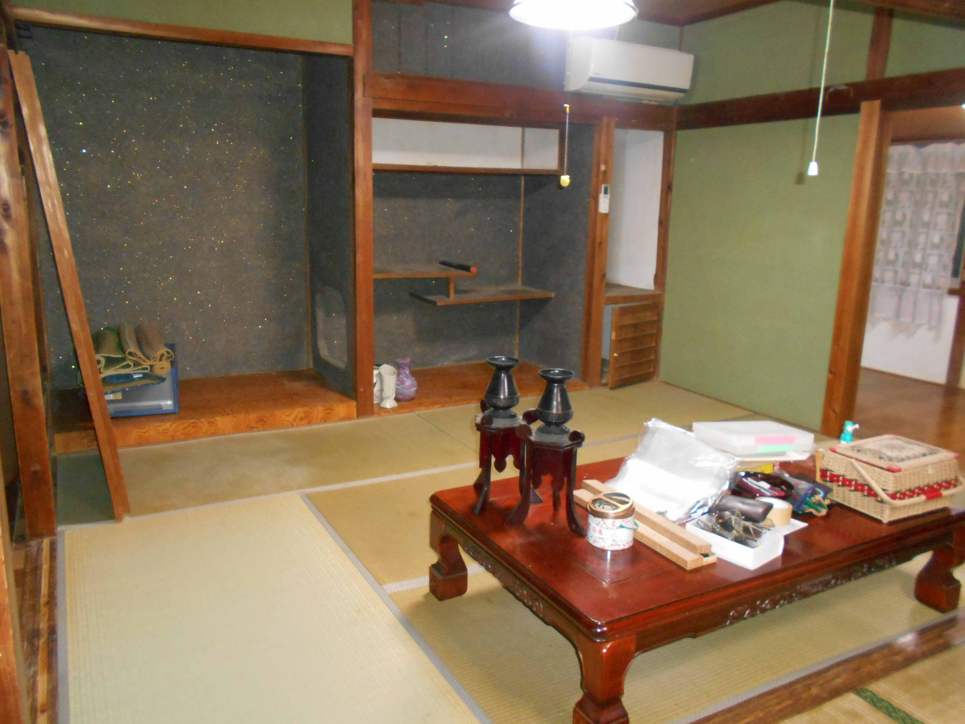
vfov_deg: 53.1
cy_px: 362
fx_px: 725
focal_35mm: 26
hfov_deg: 67.3
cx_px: 482
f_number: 3.2
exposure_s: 1/25
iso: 720
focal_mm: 4.6
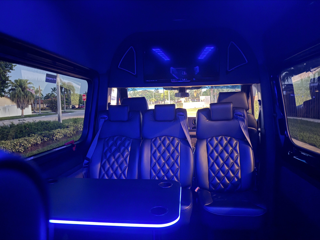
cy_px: 120
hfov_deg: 71.6
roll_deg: +2.0
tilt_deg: -4.4
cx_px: 160
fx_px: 222
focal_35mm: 24
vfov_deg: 56.8
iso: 1600
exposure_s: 1/2
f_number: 1.78
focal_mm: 6.76
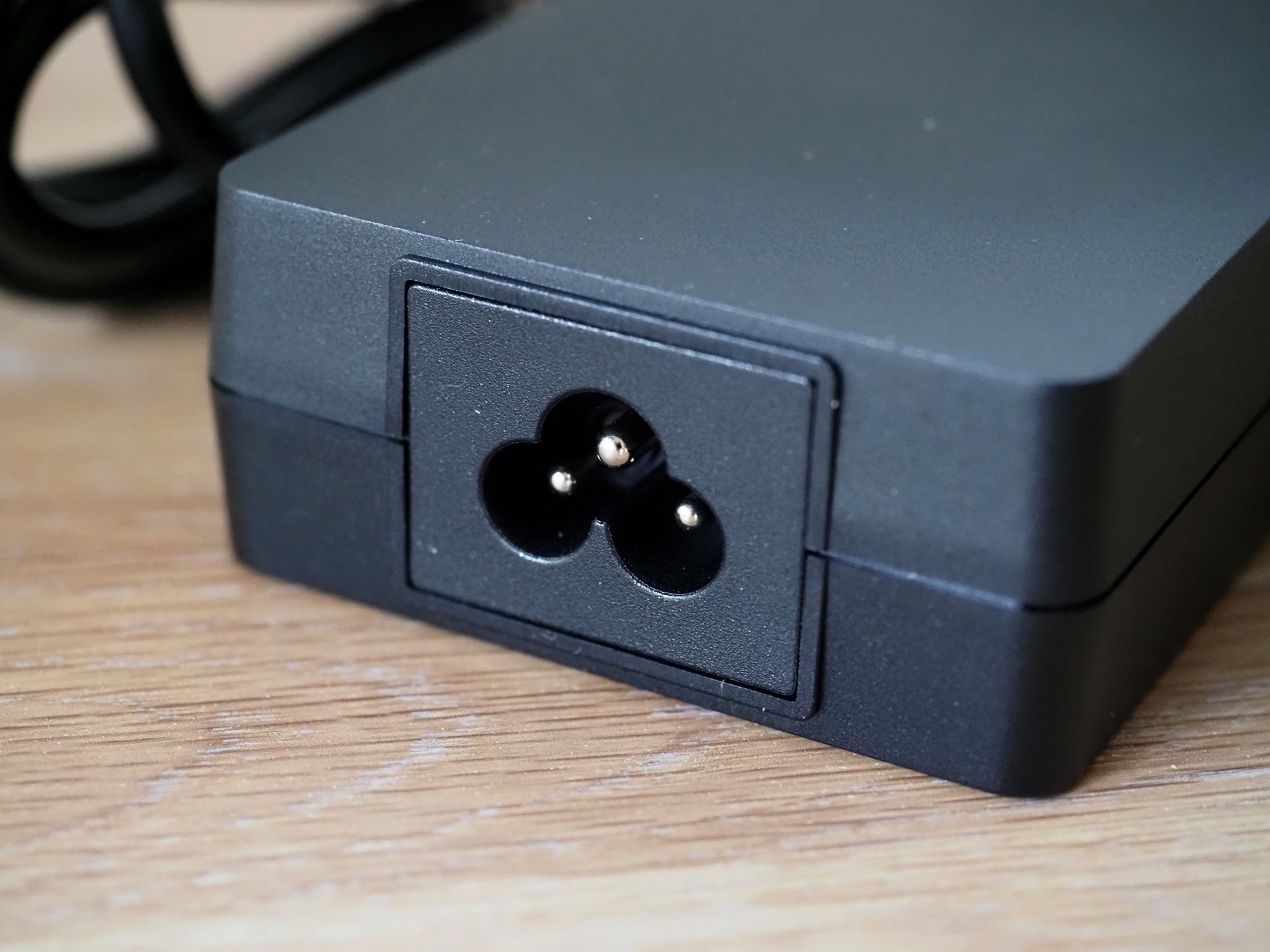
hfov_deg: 24.4
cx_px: 635
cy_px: 476
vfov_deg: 18.4
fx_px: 2935
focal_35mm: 80
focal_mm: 40
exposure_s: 1/60
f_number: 4
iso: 6400
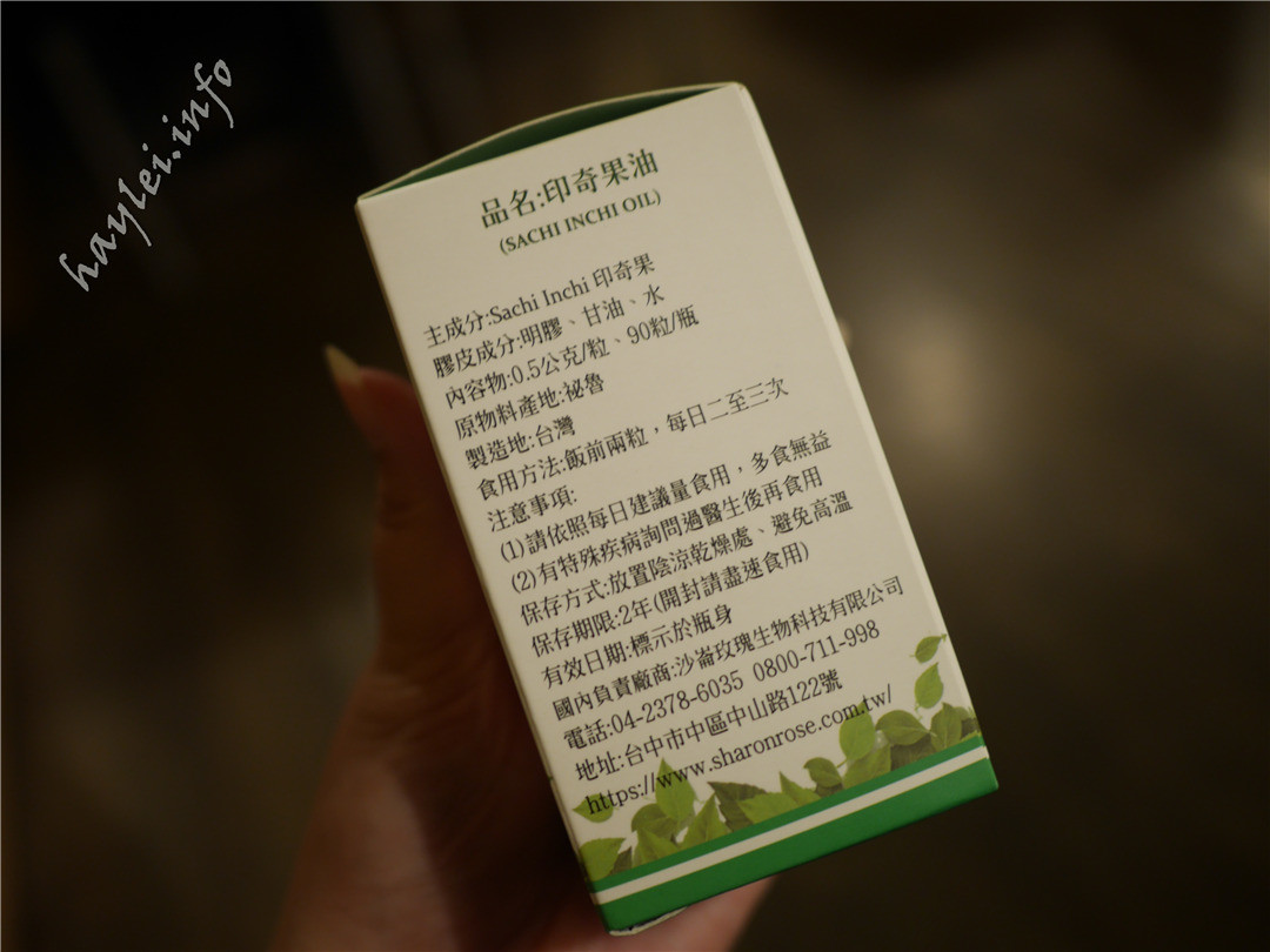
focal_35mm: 30
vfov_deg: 46.8
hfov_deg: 60.0
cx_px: 635
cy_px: 476
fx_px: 1101
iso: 320
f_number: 1.7
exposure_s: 1/60
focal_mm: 15
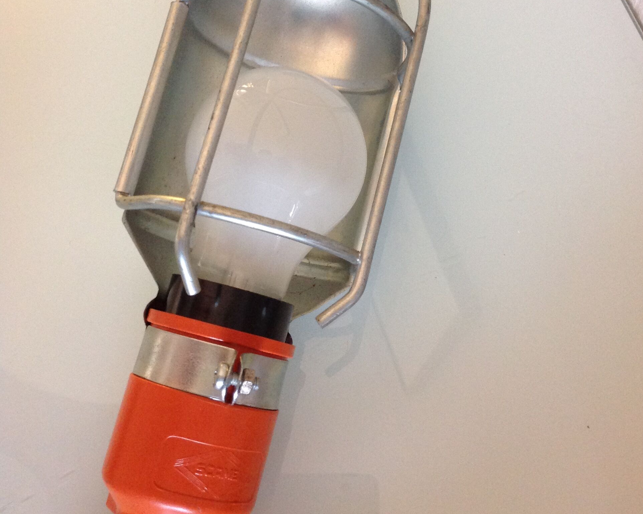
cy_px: 168
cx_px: 324
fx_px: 875
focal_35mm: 46
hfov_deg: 40.3
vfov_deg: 32.5
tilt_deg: -68.9
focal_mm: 4.28
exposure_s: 1/17
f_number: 2.4
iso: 250
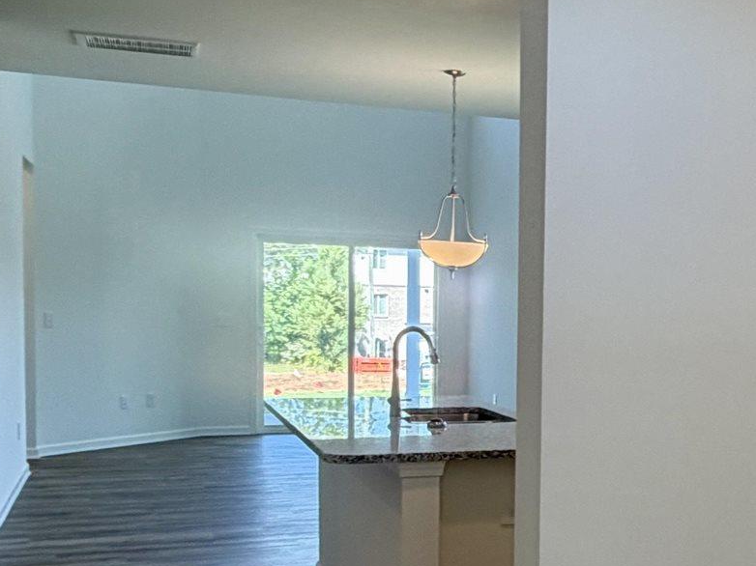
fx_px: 1201
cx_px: 758
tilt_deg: -4.8
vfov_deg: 26.4
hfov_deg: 32.2
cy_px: 378
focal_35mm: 55
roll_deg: -0.6
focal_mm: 2.22
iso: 100
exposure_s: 1/120
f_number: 2.2
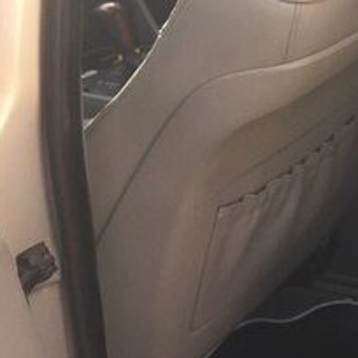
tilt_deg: -21.6
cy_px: 82
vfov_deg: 20.7
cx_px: 574
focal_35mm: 83
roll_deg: +3.4
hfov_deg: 18.0
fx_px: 971
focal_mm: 4.15
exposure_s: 1/100
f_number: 2.2
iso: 50
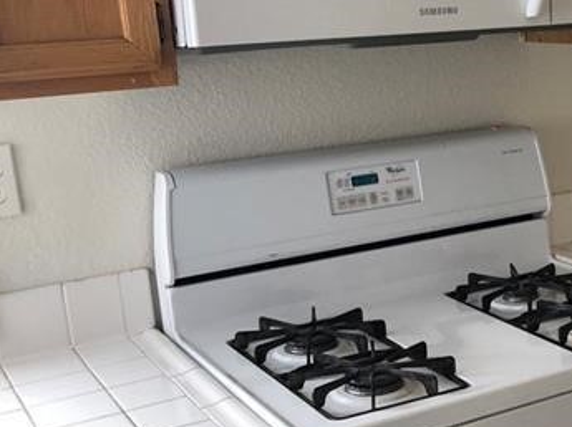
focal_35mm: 65
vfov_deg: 22.5
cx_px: 570
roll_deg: +2.3
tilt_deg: -12.8
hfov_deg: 28.1
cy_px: 204
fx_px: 1073
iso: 40
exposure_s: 1/30
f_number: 1.8
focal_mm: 3.99
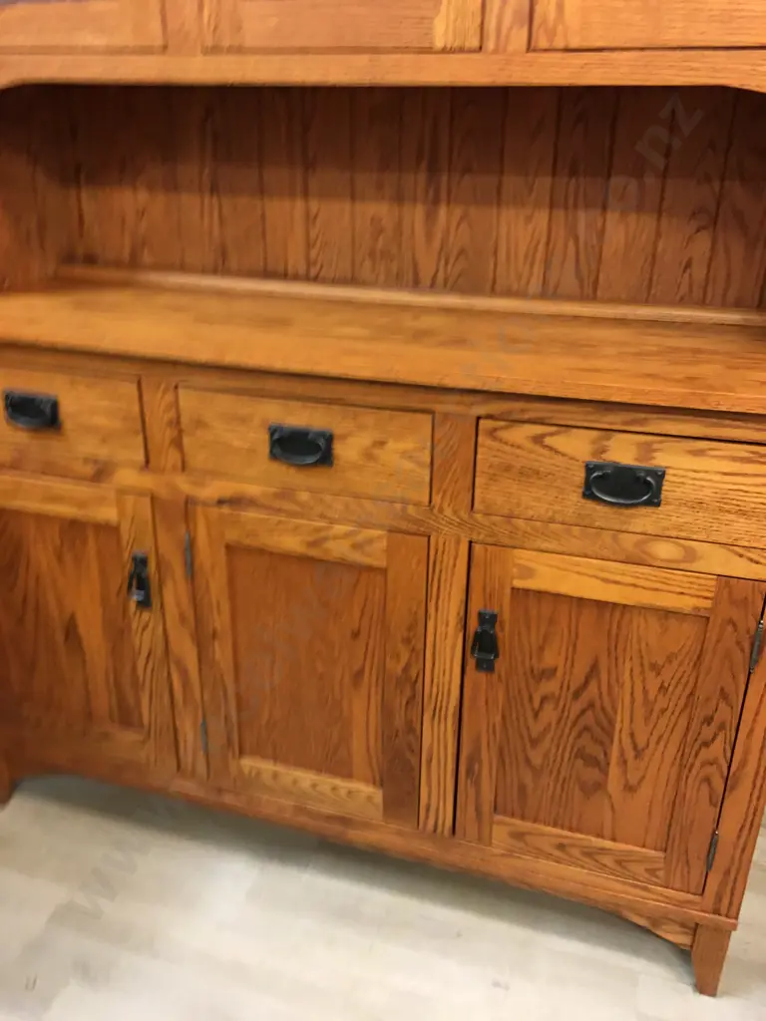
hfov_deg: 48.2
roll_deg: -0.1
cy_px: 510
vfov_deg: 61.7
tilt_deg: -27.5
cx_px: 383
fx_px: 856
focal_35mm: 29
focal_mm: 4.15
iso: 125
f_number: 2.2
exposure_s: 1/17
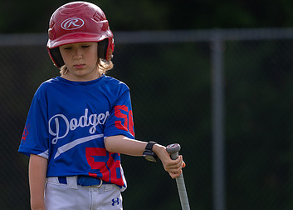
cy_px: 119
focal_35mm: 344
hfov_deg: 5.9
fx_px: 2862
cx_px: 73
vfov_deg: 4.2
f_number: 2.8
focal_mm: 197
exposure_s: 1/1600
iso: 100
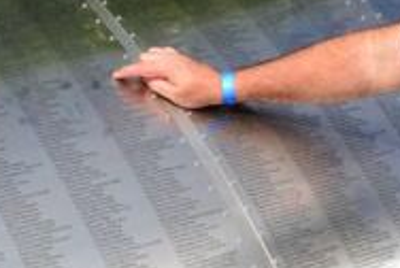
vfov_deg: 11.3
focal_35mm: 122
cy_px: 122
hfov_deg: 16.8
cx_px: 209
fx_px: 1358
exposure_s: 1/1600
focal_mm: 24
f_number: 20
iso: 1600
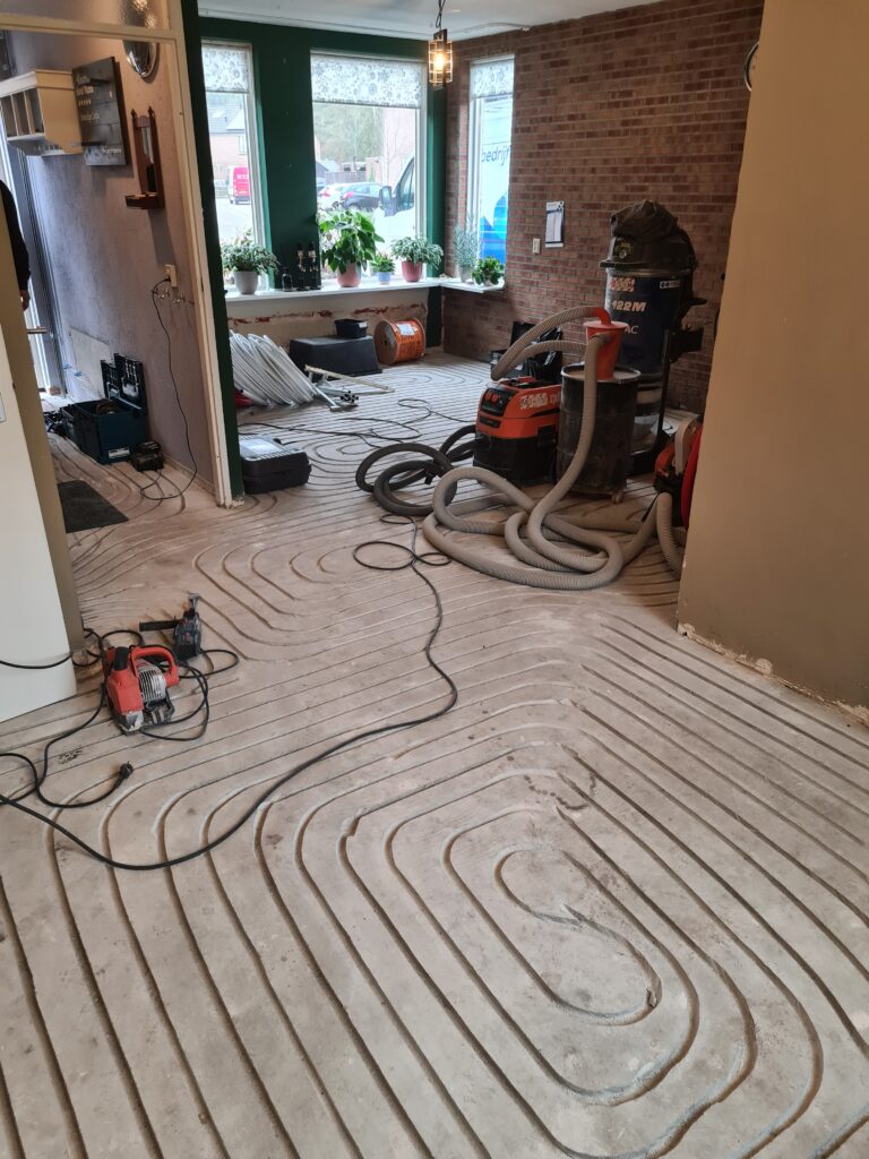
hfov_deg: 53.1
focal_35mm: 26
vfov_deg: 67.3
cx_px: 434
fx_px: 870
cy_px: 580
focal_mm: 5.4
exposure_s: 1/50
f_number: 1.8
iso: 250
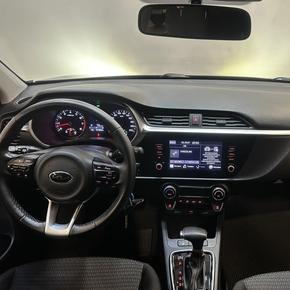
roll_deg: -1.4
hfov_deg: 54.7
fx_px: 275
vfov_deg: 55.6
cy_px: 144
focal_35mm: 29
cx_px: 188
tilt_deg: -25.1
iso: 250
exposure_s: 1/50
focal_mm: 6.86
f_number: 1.78
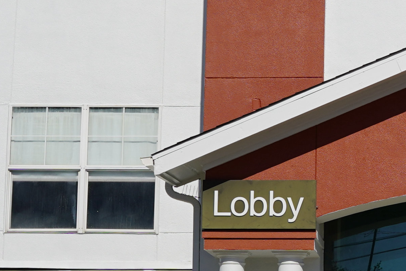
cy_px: 18
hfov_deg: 11.6
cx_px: 577
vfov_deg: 8.0
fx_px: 1928
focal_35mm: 171
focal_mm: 35
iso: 100
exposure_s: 1/500
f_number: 10
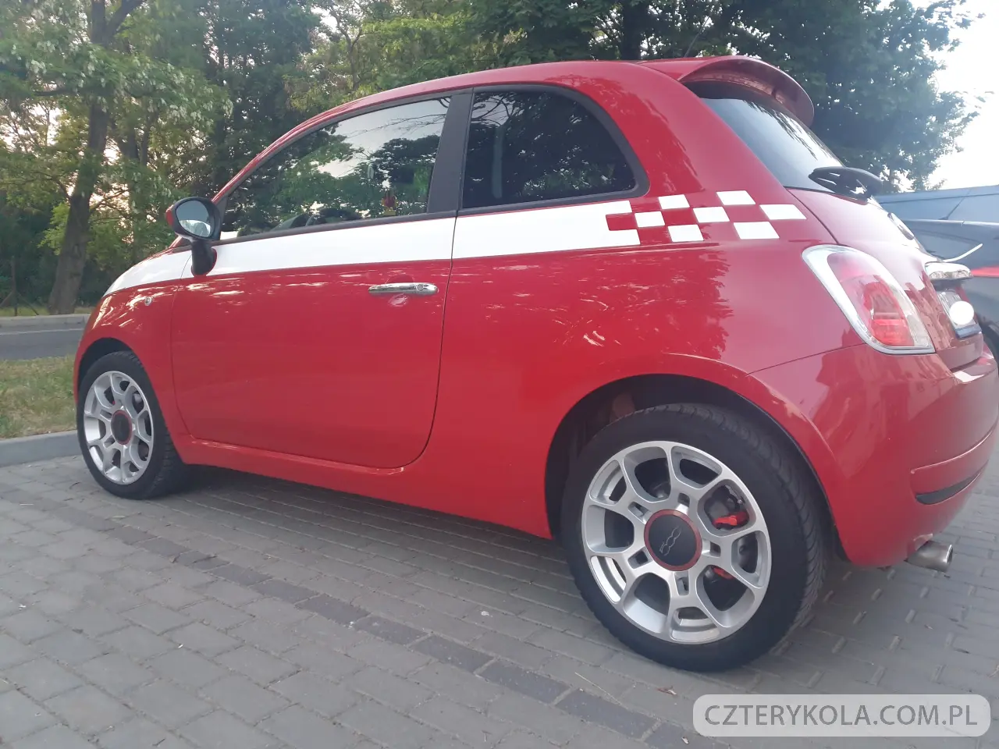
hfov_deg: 67.3
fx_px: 750
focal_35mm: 26
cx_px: 500
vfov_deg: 53.1
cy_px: 374
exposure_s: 1/36
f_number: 1.5
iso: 250
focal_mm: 4.3
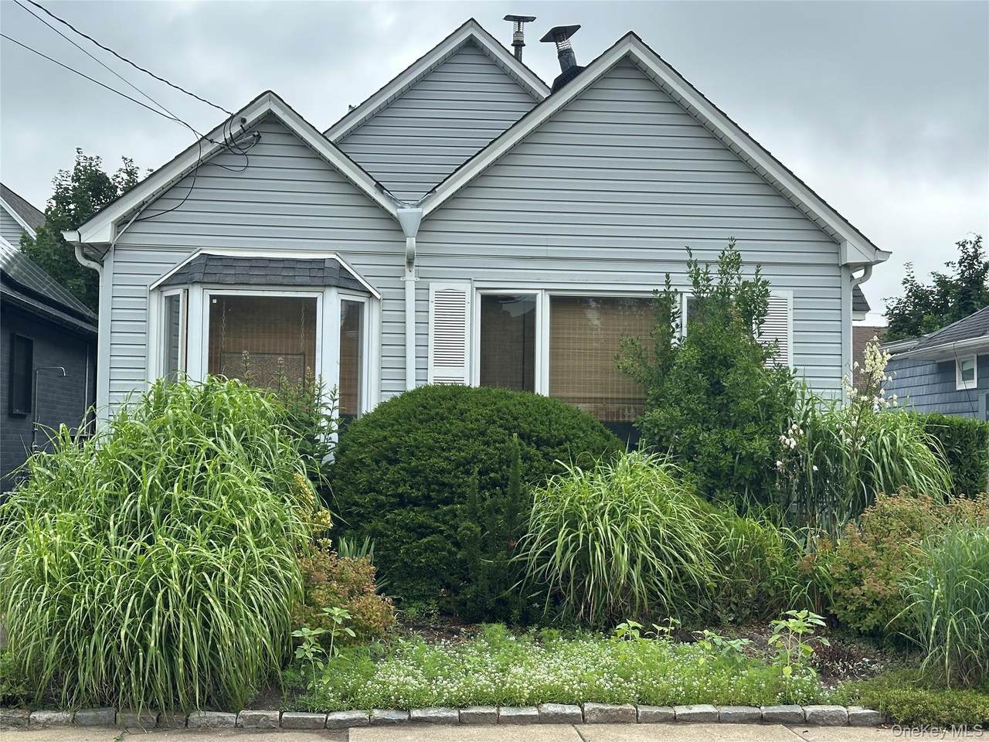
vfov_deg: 30.3
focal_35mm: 48
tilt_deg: +3.1
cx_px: 494
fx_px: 1371
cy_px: 371
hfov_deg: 39.7
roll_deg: -1.0
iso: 64
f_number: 1.78
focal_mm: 6.86
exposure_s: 1/2114
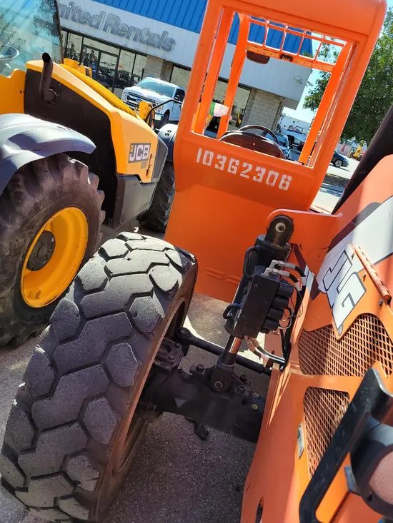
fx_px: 393
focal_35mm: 26
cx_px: 196
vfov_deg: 67.3
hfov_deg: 53.1
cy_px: 262
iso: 40
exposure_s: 1/601
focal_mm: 5.4
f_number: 1.8
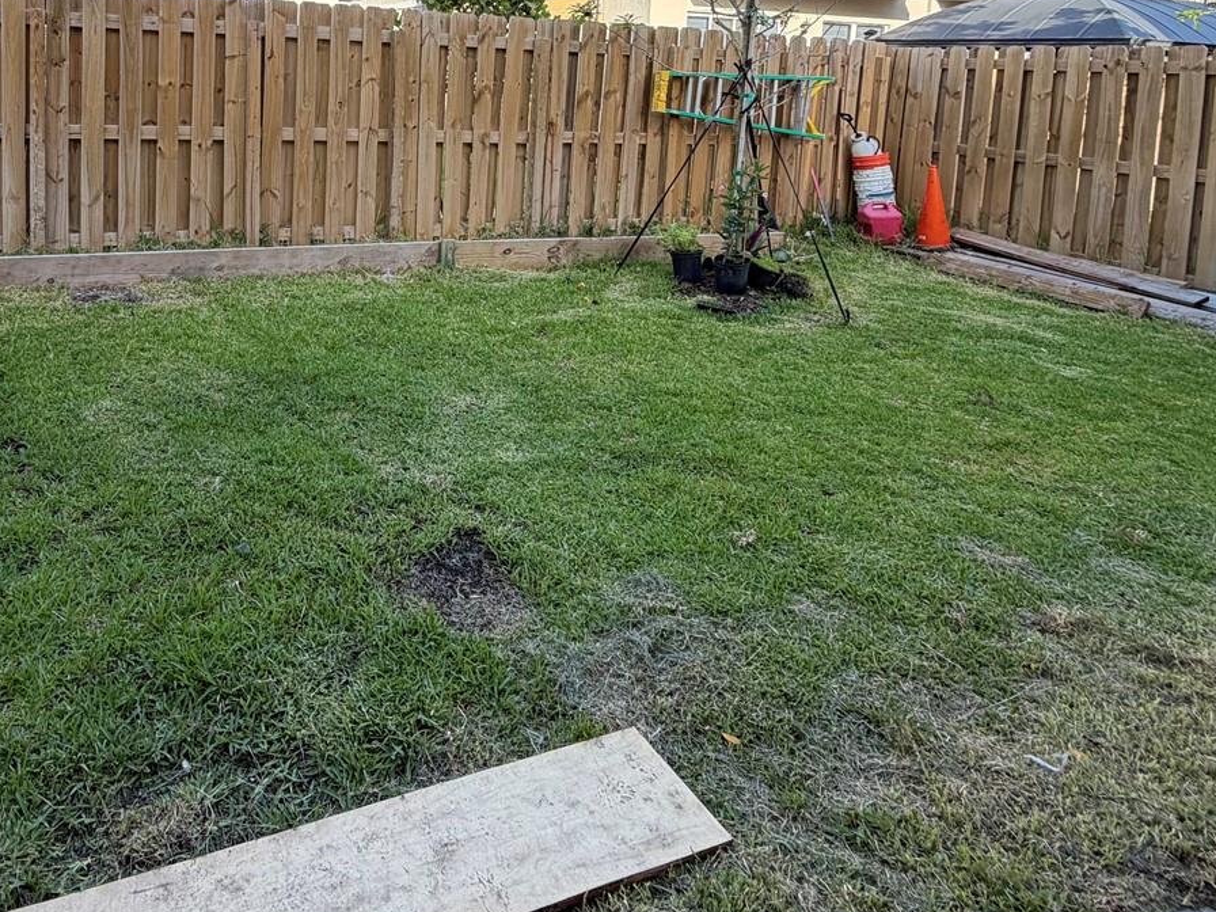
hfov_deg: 66.5
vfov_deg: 50.8
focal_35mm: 25
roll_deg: -1.5
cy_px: 156
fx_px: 878
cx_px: 358
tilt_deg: -5.8
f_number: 2.2
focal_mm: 2.22
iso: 64
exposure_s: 1/167
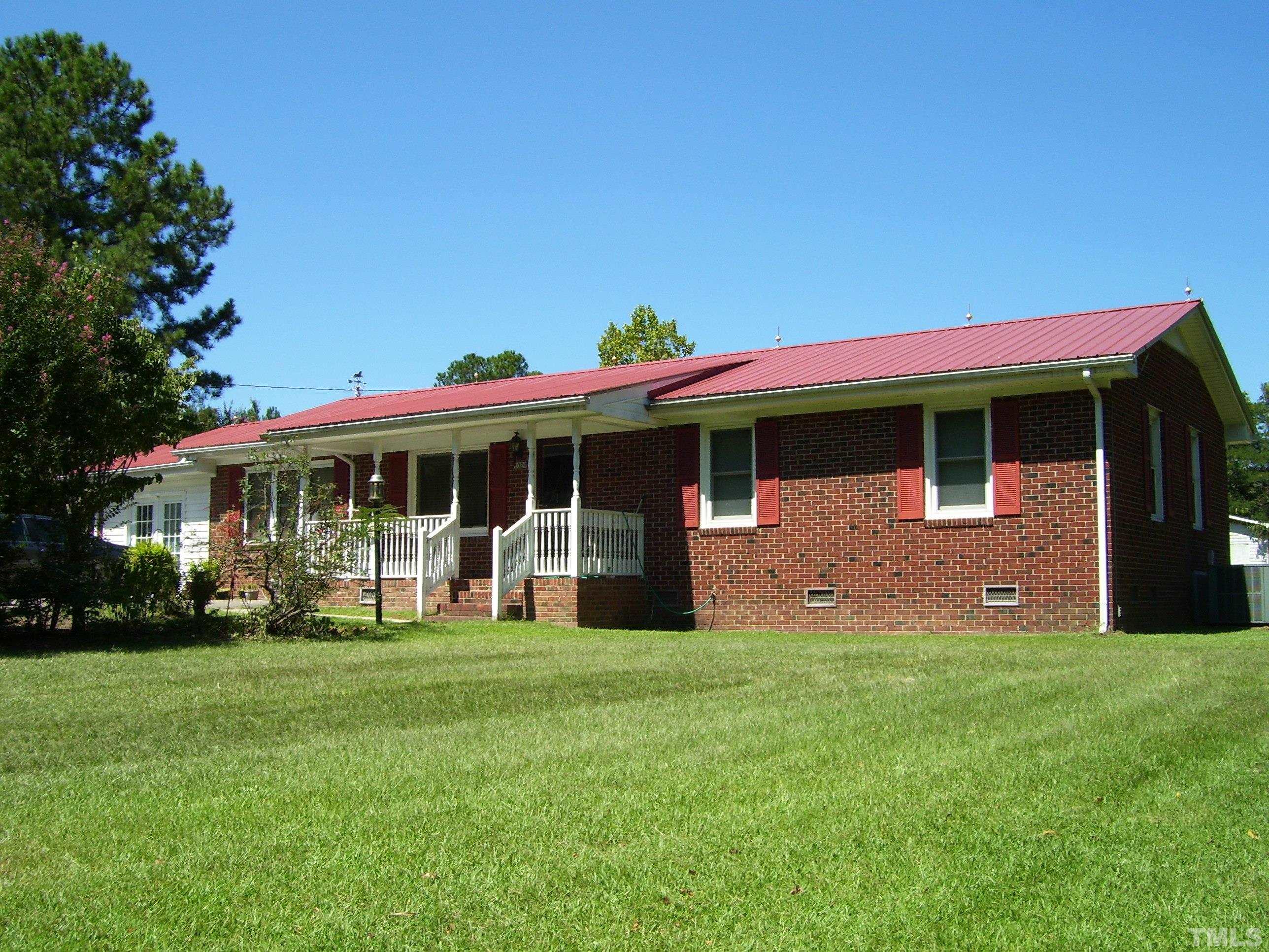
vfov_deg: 38.7
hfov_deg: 50.1
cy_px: 476
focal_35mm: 37
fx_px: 1356
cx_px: 634
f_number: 4.8
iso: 80
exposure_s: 1/350
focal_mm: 6
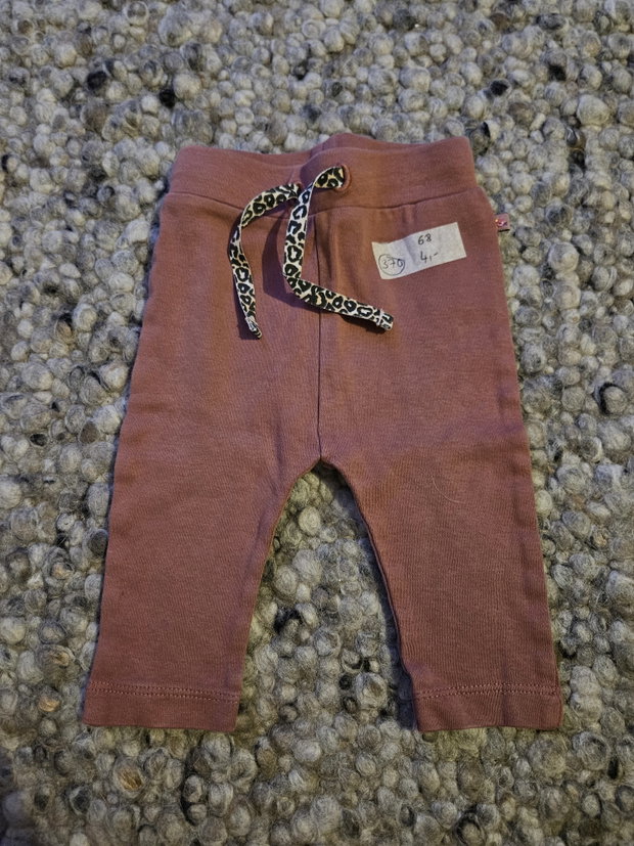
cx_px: 317
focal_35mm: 23
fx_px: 562
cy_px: 423
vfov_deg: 73.9
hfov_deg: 58.9
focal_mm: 5.4
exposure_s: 1/25
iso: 1250
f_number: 1.8
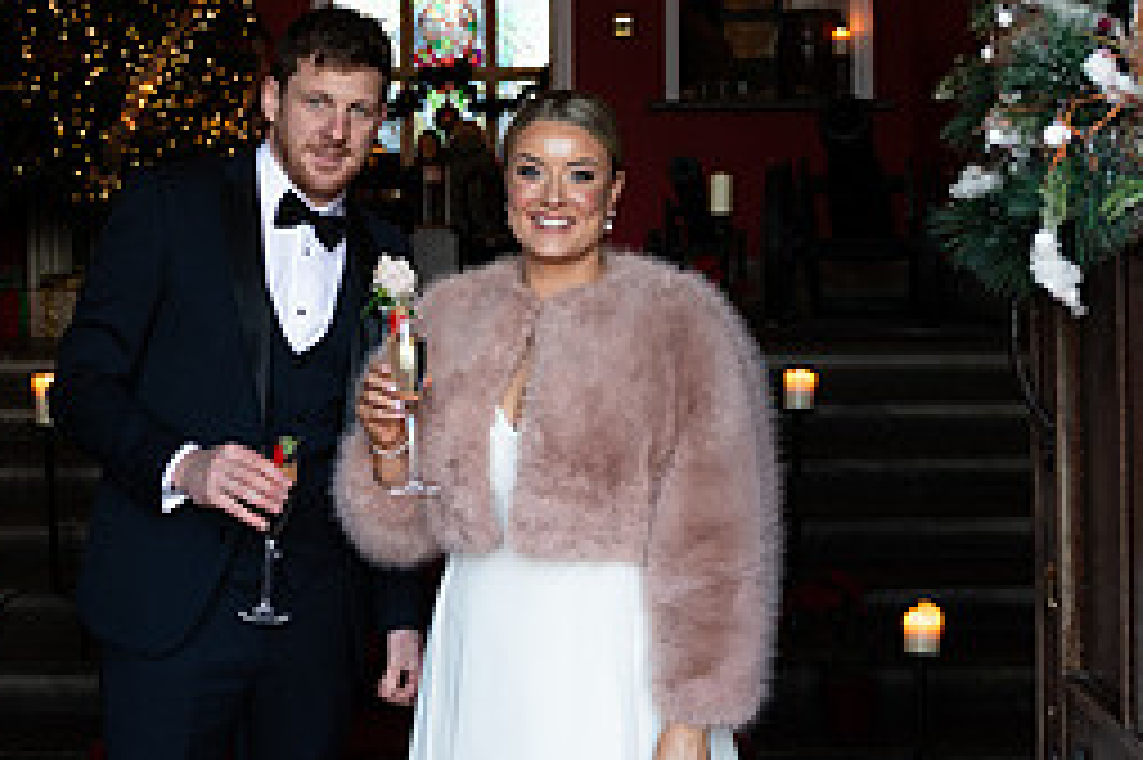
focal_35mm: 55
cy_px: 200
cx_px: 410
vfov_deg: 24.3
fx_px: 1745
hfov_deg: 36.0
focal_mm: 24
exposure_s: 1/160
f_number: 3.5
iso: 500
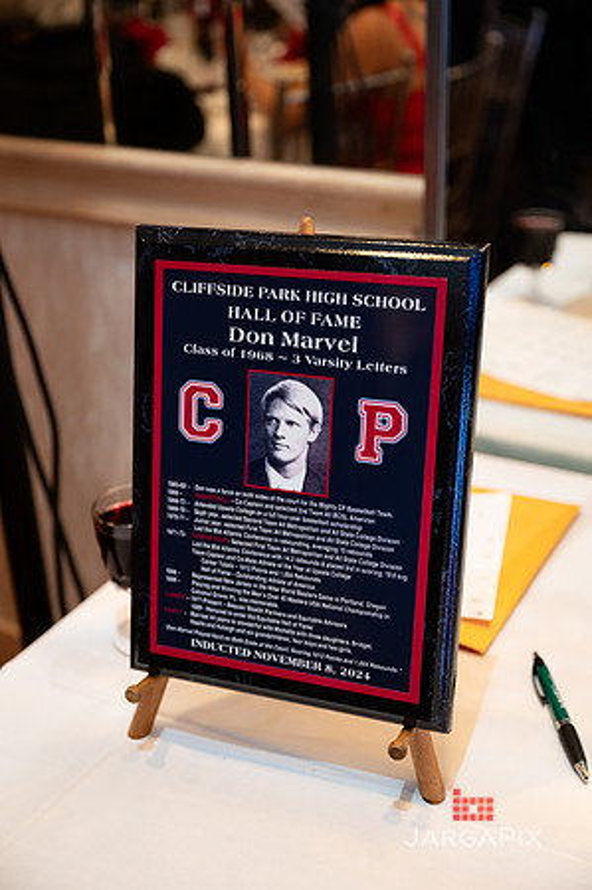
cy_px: 445
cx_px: 296
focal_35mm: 46
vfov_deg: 42.8
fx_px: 1137
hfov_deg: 29.2
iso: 1600
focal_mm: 46
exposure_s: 1/200
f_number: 3.2
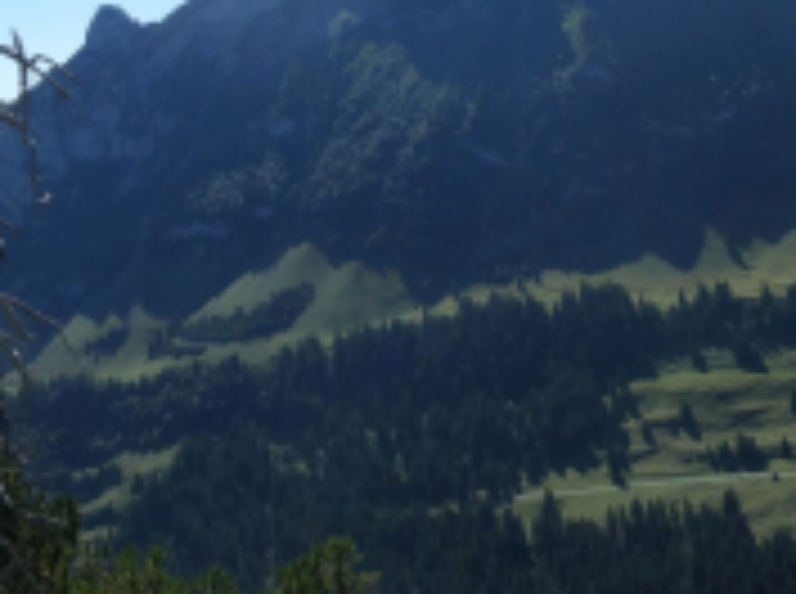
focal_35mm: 58
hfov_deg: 33.2
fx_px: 1331
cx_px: 452
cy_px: -32
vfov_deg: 23.8
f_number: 4
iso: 80
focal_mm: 4.3
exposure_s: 1/800
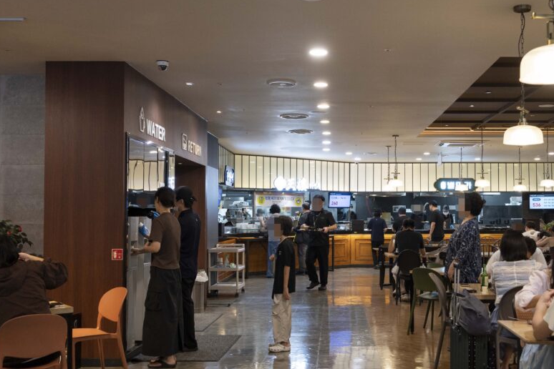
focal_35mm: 45
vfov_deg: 29.8
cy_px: 201
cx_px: 349
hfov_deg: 43.2
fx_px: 692
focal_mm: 34
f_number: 4.5
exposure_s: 1/160
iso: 2500
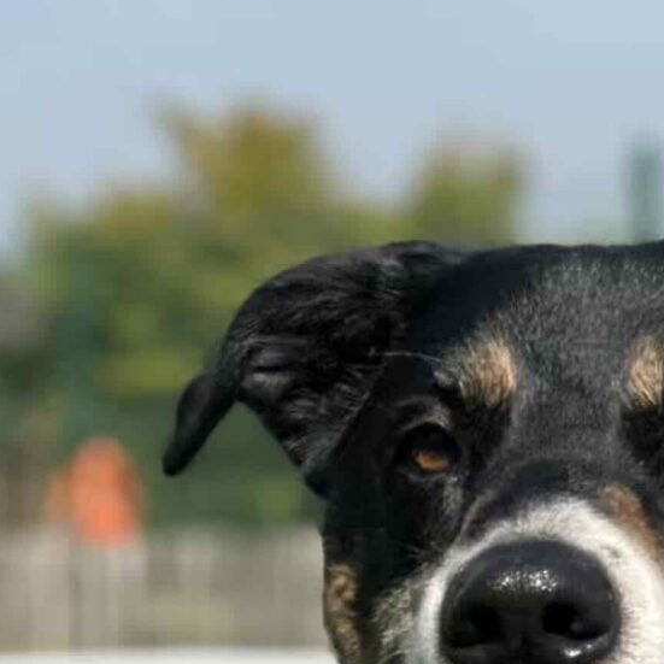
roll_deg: -1.0
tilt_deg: -7.6
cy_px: 1023
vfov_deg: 8.7
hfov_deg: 8.9
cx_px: 442
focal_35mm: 197
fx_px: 4275
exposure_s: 1/4049
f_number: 1.78
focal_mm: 6.76
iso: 64
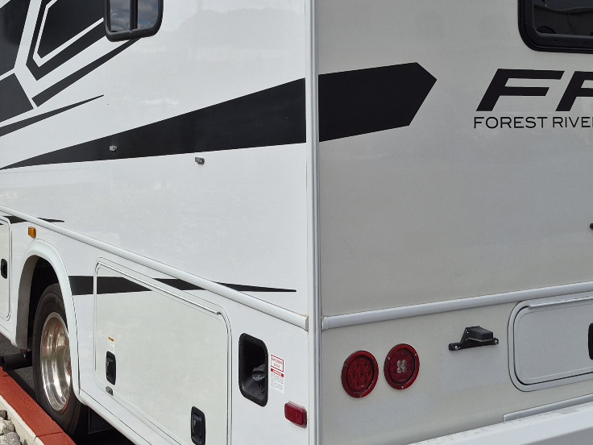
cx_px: 228
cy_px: 71
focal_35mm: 50
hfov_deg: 38.0
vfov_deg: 28.3
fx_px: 857
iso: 64
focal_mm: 5.4
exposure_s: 1/10000
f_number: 1.8
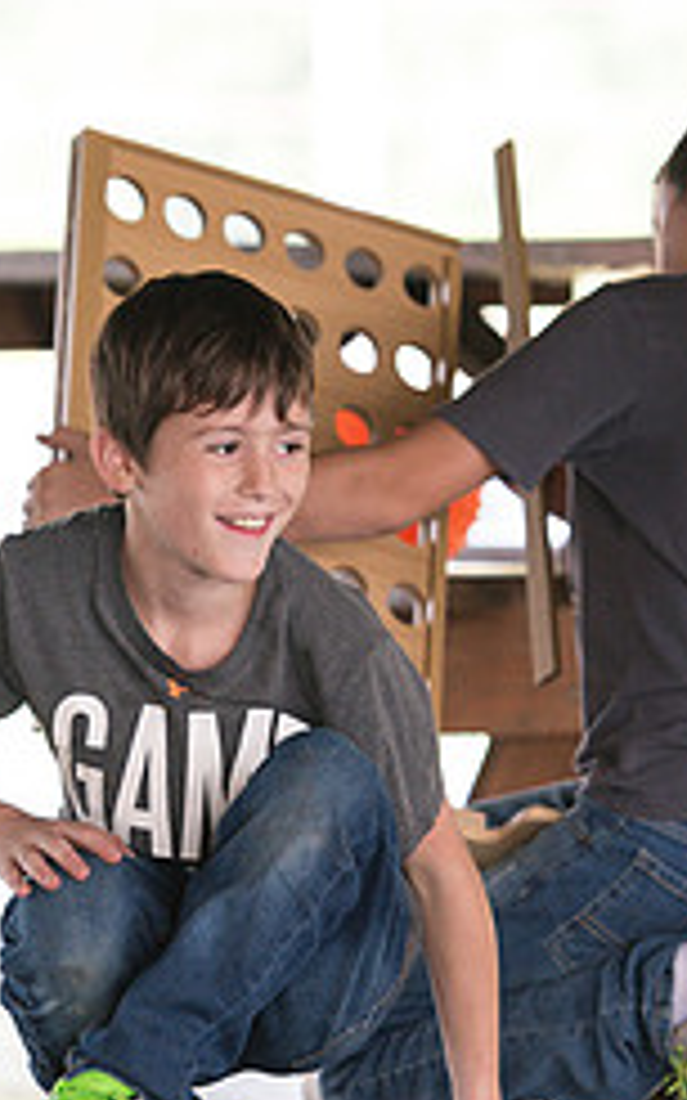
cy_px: 804
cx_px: 196
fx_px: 11360
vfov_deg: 5.5
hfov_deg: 3.5
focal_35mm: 379
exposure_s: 1/250
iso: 640
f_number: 3.5
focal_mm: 135
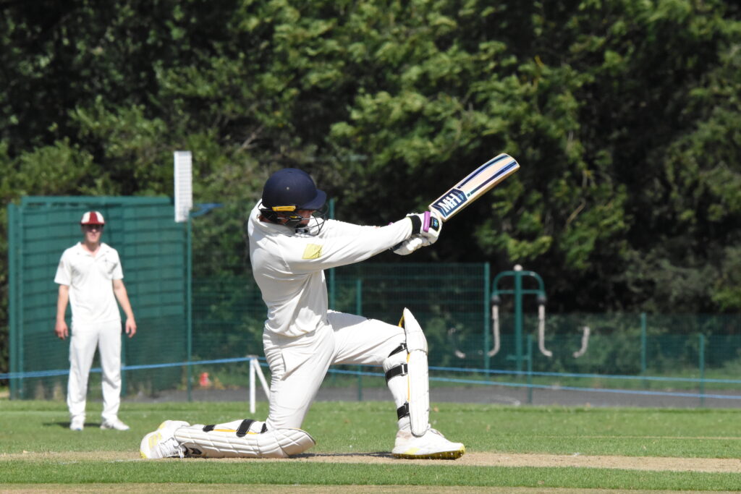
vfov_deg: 2.5
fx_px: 11425
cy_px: 247
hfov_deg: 3.7
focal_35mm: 555
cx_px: 370
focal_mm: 370
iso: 3200
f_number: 14
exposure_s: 1/4000
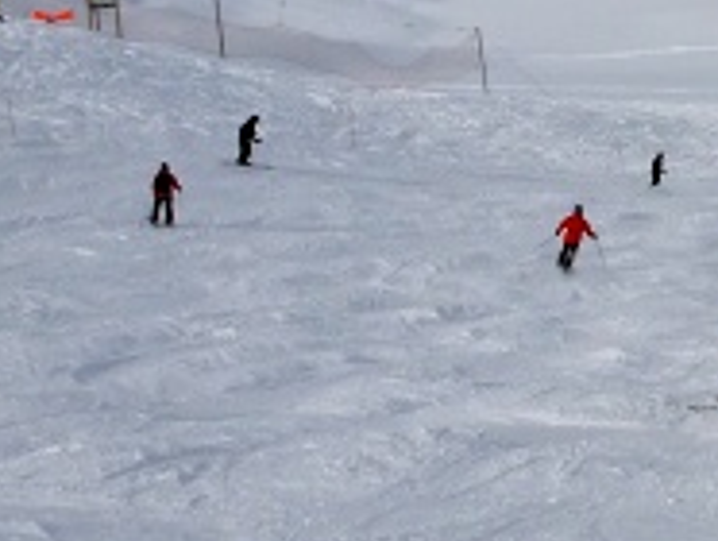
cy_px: -19
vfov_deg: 14.1
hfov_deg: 17.7
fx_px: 2139
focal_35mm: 103
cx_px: 965
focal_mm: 4.1
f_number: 4
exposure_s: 1/2000
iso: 80
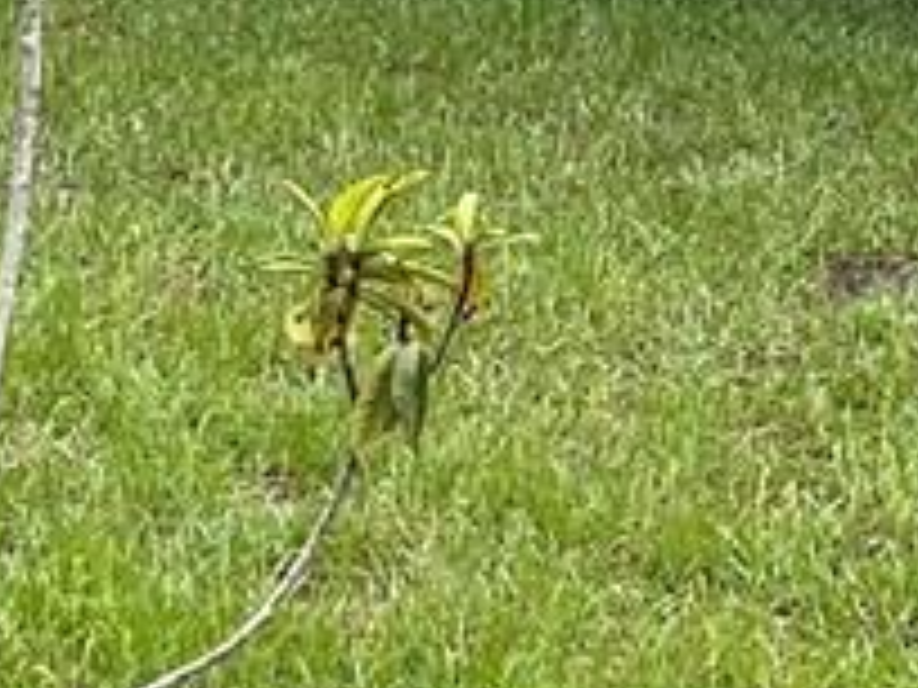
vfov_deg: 7.3
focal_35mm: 204
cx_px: 734
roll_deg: +0.0
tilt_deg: -7.7
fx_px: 5410
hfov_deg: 9.7
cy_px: 0
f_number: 1.6
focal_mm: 5.1
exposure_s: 1/558
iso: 50
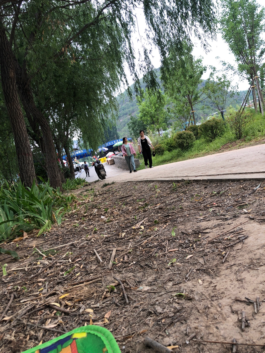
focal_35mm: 28
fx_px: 286
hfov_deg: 49.7
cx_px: 132
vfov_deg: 63.4
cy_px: 176
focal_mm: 4
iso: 32
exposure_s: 1/120
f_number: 1.8
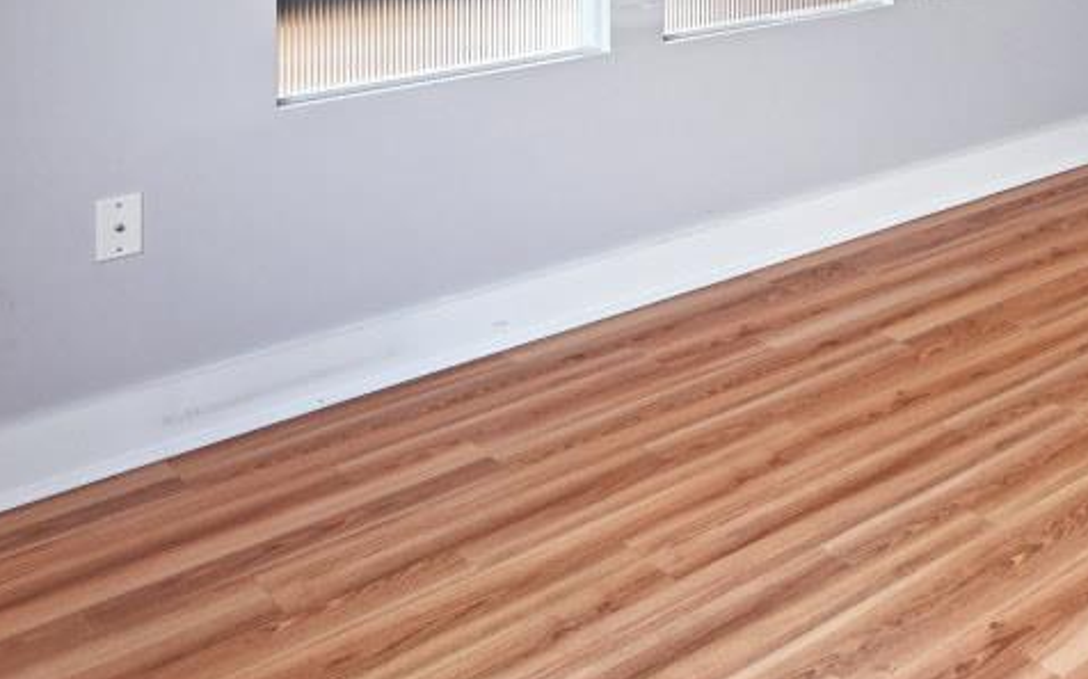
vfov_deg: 24.2
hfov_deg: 35.4
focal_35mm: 45
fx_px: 1334
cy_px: -256
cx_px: 1291
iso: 200
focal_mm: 14
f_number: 4
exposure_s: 1/60
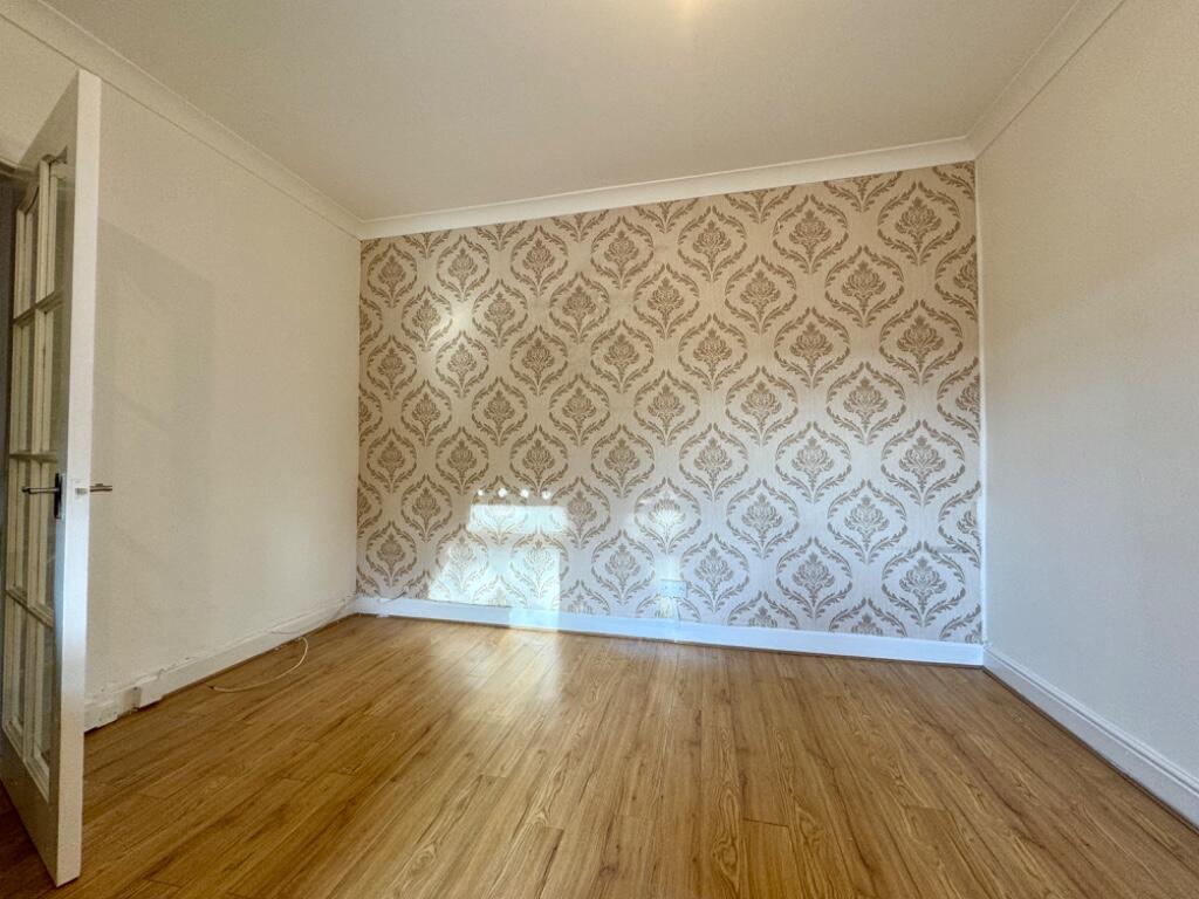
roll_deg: -0.5
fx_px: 485
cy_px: 450
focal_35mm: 14
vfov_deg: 85.7
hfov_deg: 102.1
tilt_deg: +1.2
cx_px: 600
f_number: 2.2
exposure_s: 1/100
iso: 125
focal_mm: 2.22
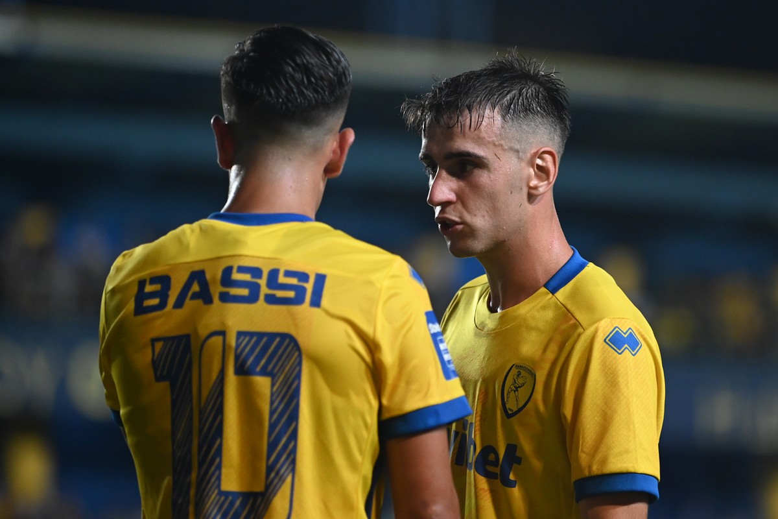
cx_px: 389
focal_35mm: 180
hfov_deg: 11.4
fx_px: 3890
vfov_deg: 7.6
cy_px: 260
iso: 3200
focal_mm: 180
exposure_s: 1/1000
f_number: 2.8
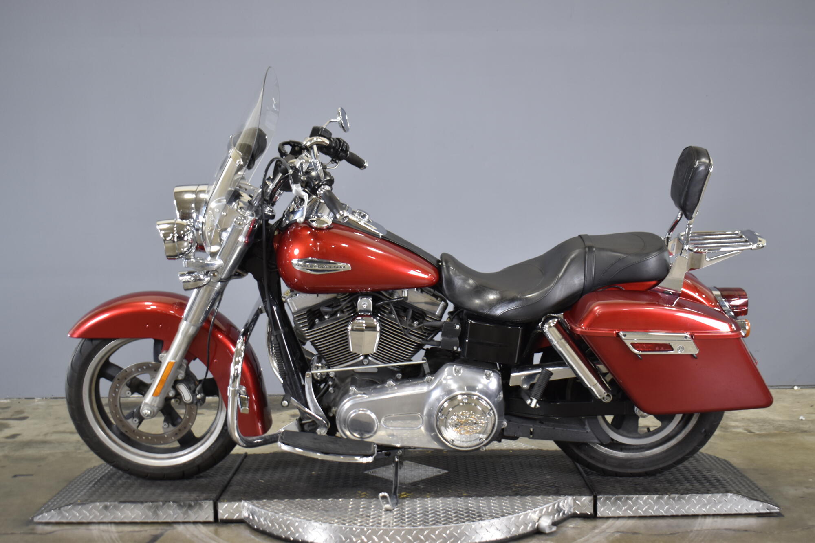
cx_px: 408
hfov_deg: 43.6
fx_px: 1019
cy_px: 272
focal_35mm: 45
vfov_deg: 29.9
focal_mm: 30
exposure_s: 1/20
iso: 400
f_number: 4.2
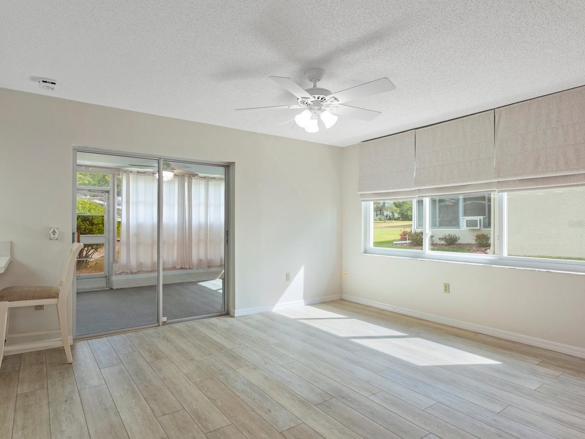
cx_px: 268
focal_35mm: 20
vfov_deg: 66.0
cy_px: 224
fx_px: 338
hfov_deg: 81.6
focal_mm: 12
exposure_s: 1/6
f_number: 8
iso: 320
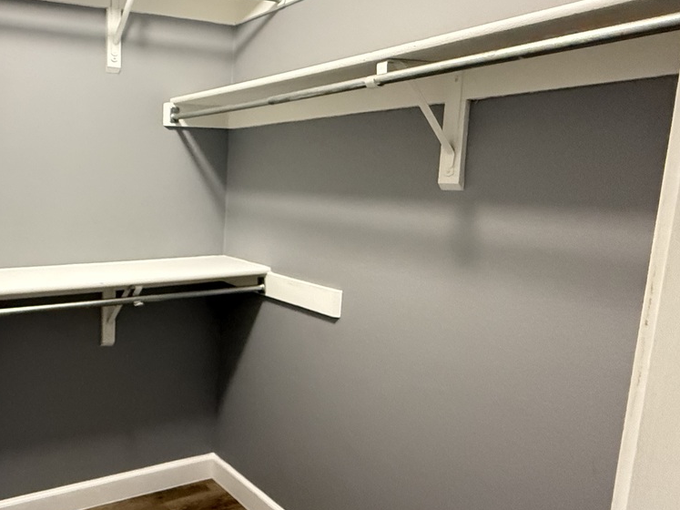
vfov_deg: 51.3
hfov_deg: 57.7
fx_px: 530
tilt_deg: -7.1
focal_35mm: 27
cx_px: 90
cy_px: 240
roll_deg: -1.3
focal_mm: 2.22
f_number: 2.2
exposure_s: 1/60
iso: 800
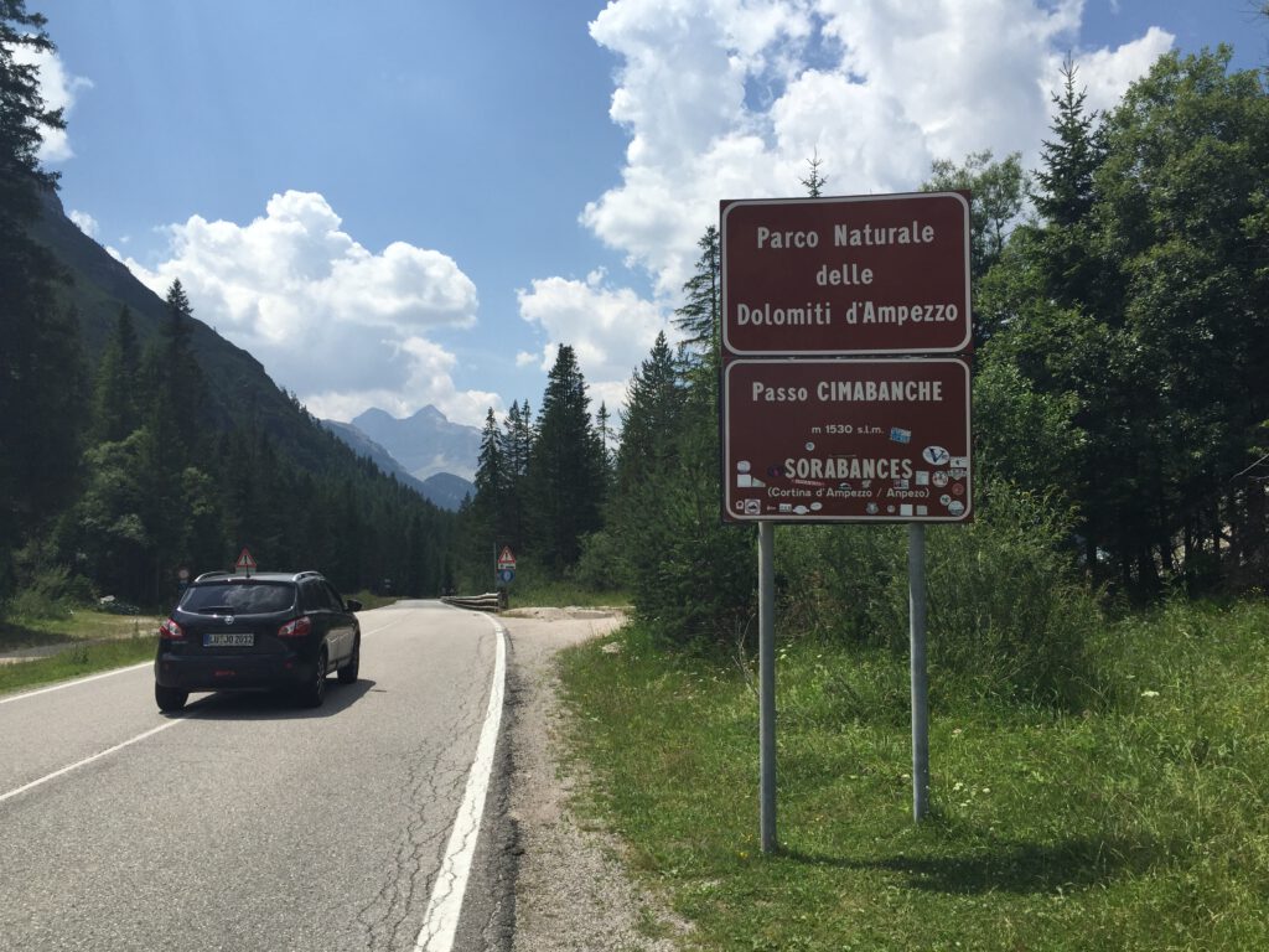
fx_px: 1063
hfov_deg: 61.7
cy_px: 476
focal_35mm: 29
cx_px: 634
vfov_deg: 48.2
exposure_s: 1/3597
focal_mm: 4.15
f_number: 2.2
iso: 32
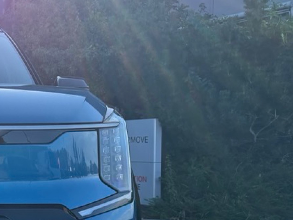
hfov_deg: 23.4
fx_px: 618
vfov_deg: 20.0
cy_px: 164
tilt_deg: -1.3
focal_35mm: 73
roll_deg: -0.8
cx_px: -96
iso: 100
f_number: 1.78
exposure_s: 1/1901
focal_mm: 6.76
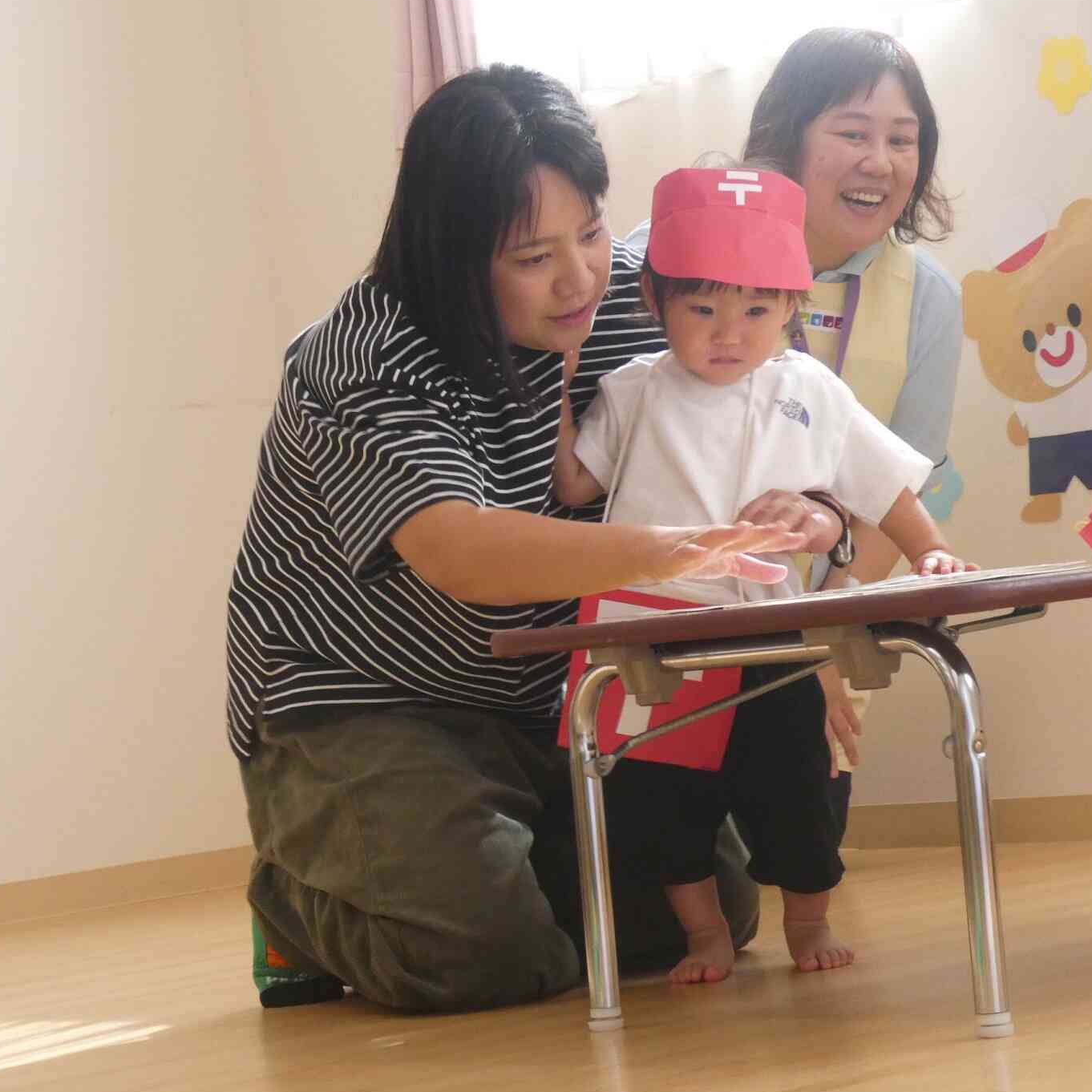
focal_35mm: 109
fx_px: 3890
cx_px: 576
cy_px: 589
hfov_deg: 16.0
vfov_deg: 16.0
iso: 400
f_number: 4.8
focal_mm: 15
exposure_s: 1/80
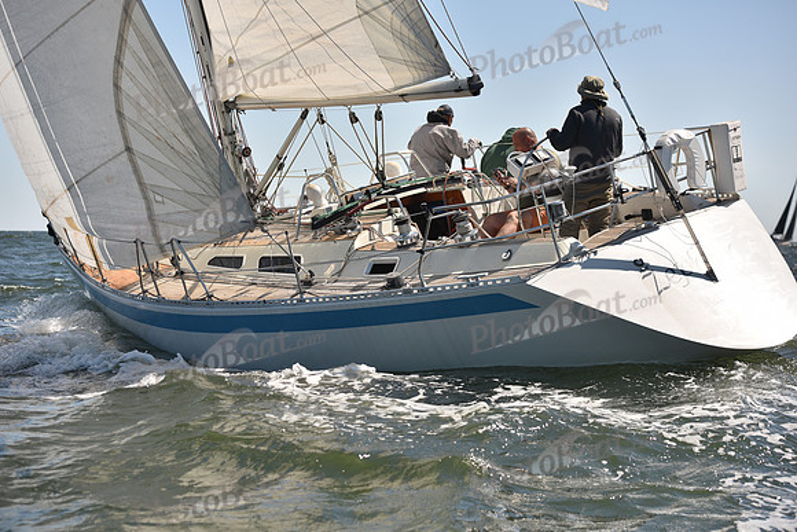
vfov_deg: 19.5
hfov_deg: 28.8
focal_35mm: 70
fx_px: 1550
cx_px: 398
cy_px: 266
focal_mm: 70
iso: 250
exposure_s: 1/1250
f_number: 4
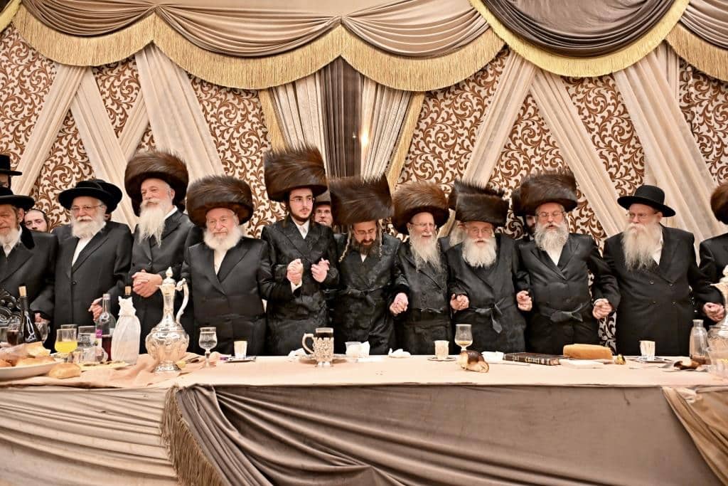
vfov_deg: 53.1
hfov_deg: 73.7
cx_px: 364
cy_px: 243
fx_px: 485
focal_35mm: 24
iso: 1250
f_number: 4
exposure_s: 1/200
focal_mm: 24
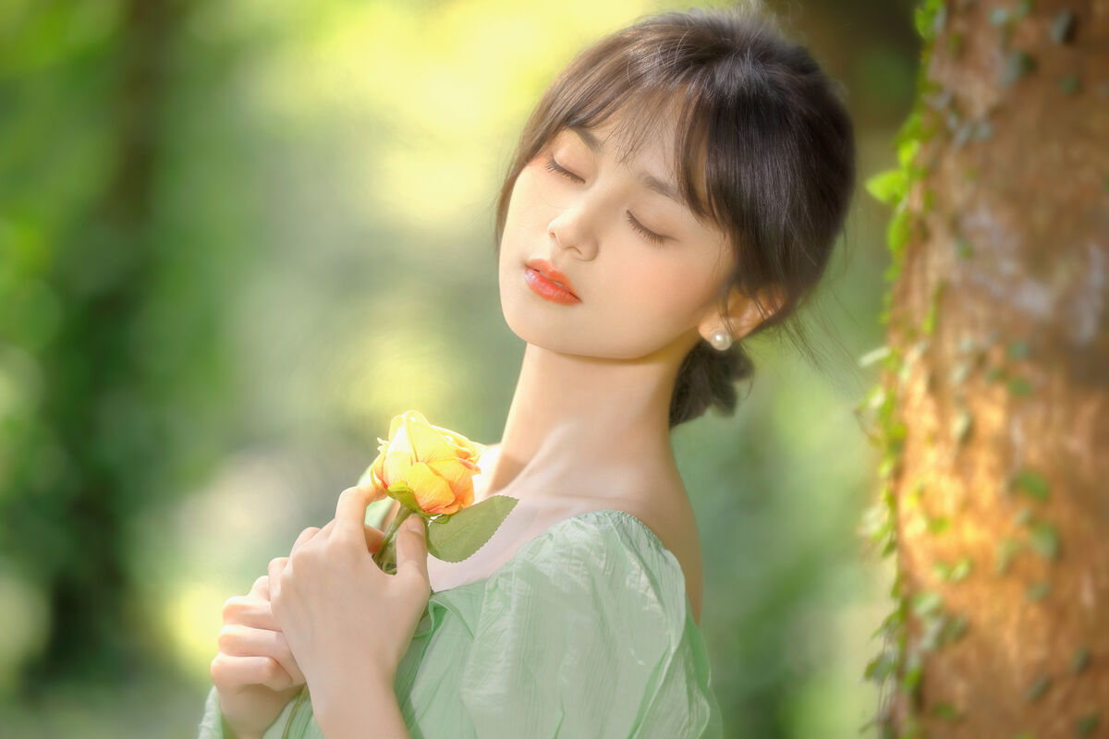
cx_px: 554
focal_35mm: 141
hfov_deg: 14.6
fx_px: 4343
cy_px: 370
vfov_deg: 9.7
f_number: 2.8
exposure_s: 1/320
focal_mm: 142
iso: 100
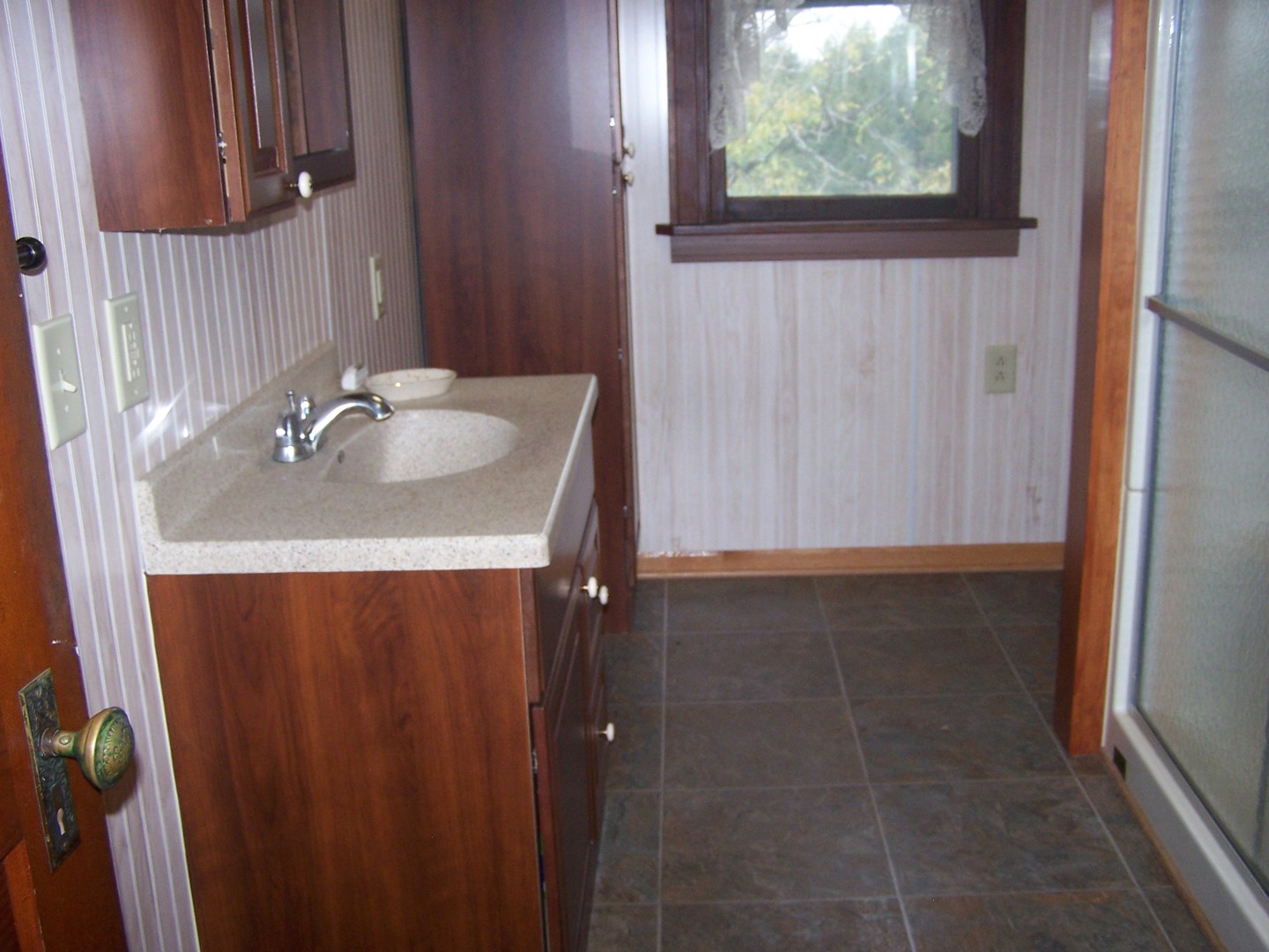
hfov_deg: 49.0
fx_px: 1393
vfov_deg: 37.7
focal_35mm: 38
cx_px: 634
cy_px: 476
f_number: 2.8
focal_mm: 6.3
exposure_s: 1/60
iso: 140
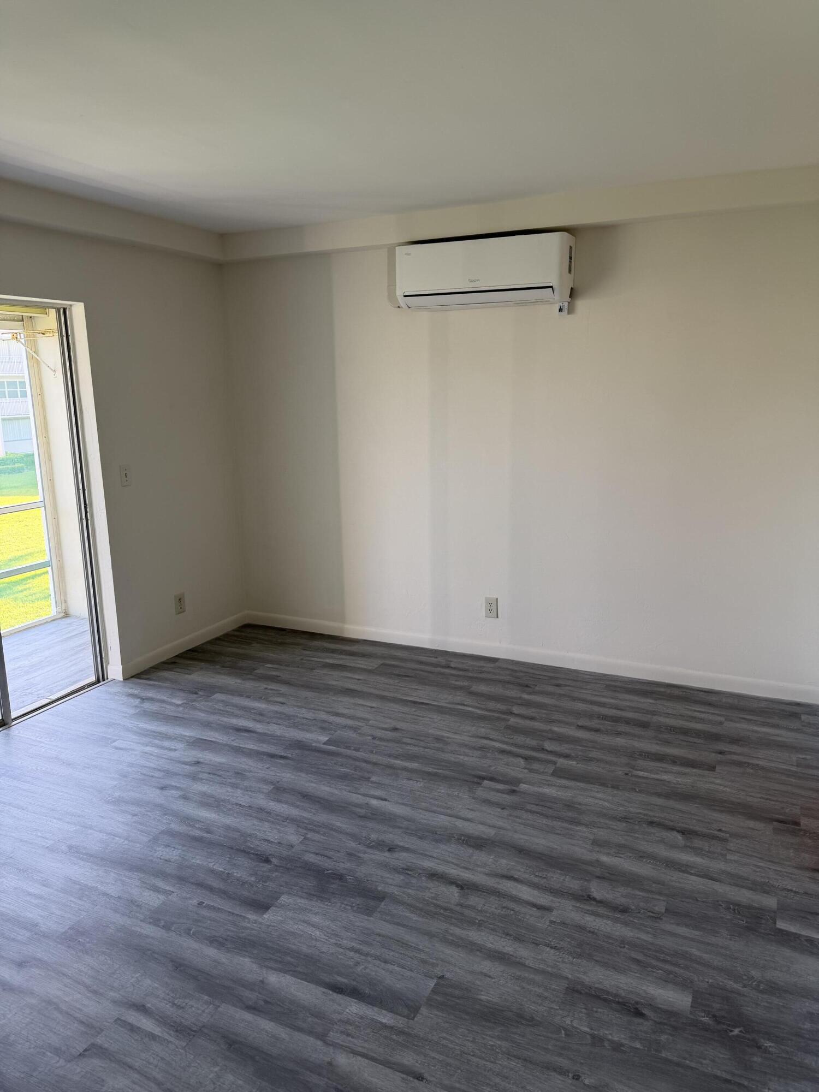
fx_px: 757
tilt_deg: -13.3
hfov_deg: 56.8
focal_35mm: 24
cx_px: 410
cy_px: 546
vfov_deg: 71.6
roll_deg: +0.7
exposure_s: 1/120
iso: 64
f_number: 1.78
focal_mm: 6.76
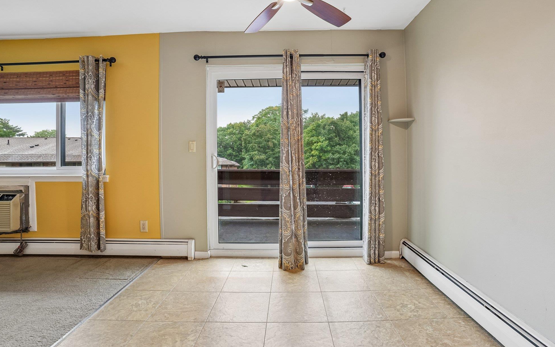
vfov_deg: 68.0
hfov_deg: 94.3
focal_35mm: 17
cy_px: 165
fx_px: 257
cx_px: 287
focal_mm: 16
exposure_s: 1/15
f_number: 8
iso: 400
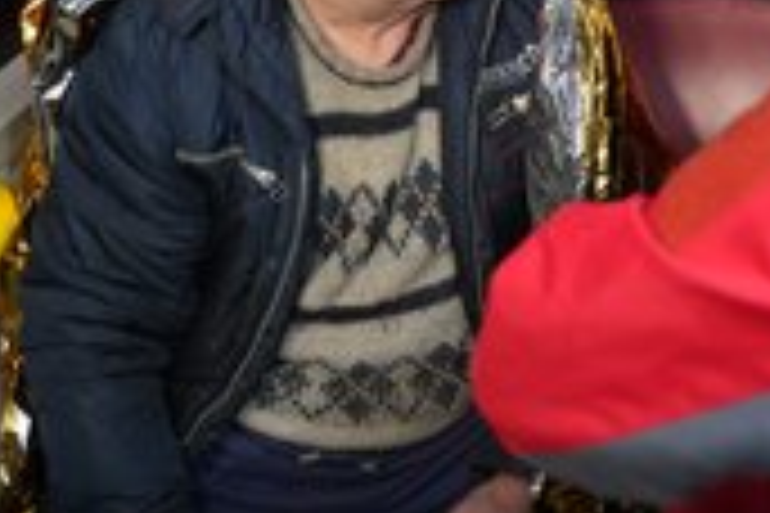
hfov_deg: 29.5
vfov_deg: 19.6
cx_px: 500
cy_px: 47
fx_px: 1454
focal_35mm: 68
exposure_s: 1/30
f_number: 2.8
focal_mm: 29
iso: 500
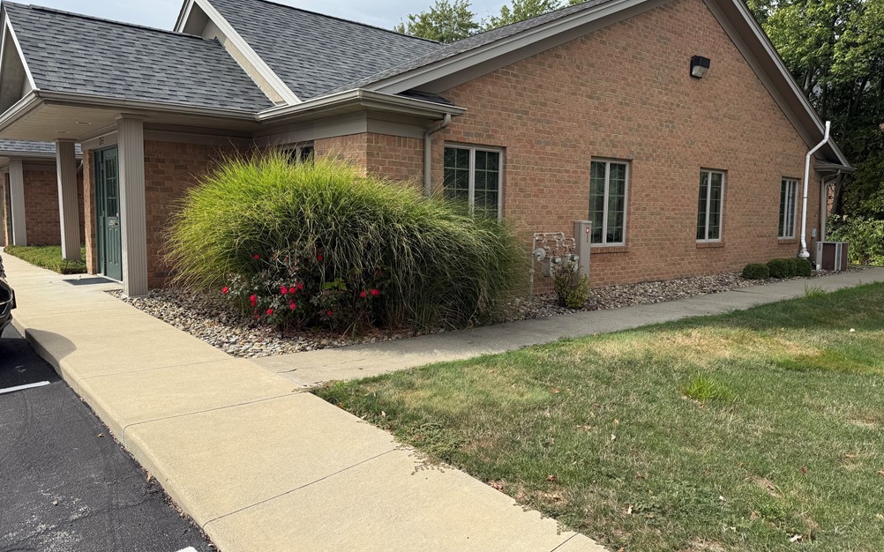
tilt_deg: -5.0
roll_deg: -0.5
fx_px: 626
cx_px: 440
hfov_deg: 70.4
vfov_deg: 47.6
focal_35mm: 26
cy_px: 267
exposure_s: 1/4167
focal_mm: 6.76
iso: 80
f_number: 1.78
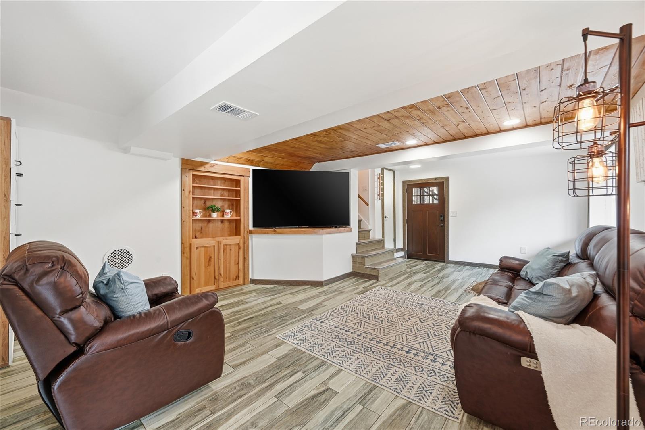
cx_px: 322
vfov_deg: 81.2
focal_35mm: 14
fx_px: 251
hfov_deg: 104.3
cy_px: 215
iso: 400
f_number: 8
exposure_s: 1/200
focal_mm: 14
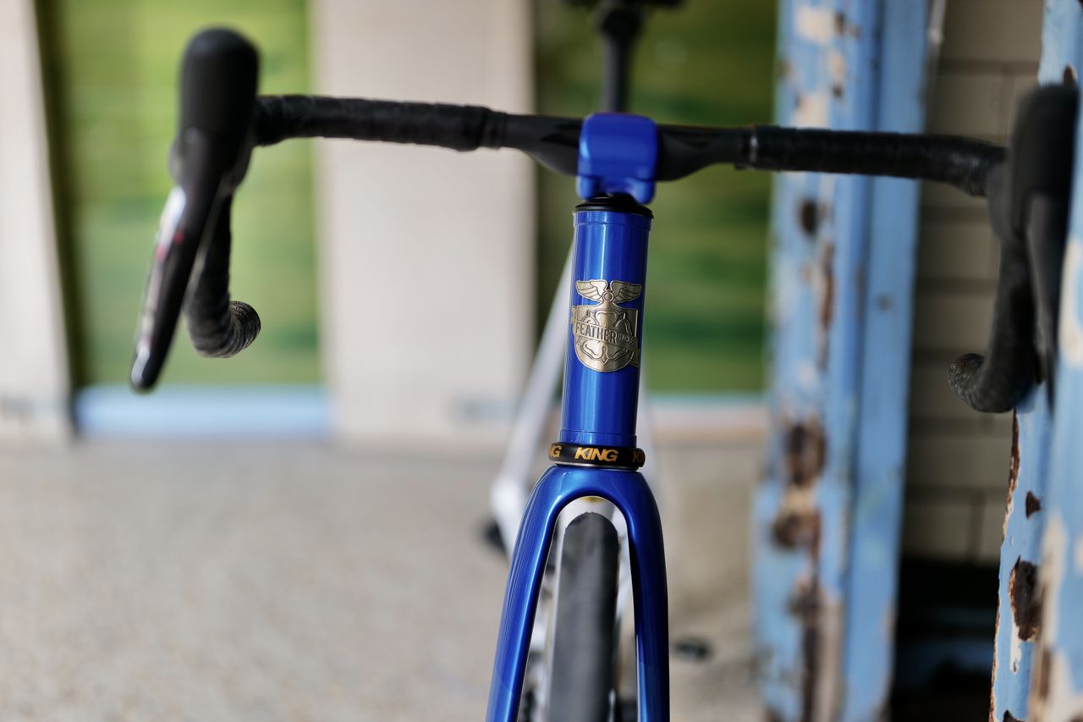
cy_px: 361
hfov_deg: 39.6
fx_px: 1504
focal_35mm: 50
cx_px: 542
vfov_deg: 27.0
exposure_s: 1/125
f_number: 1.4
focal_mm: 50
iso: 200
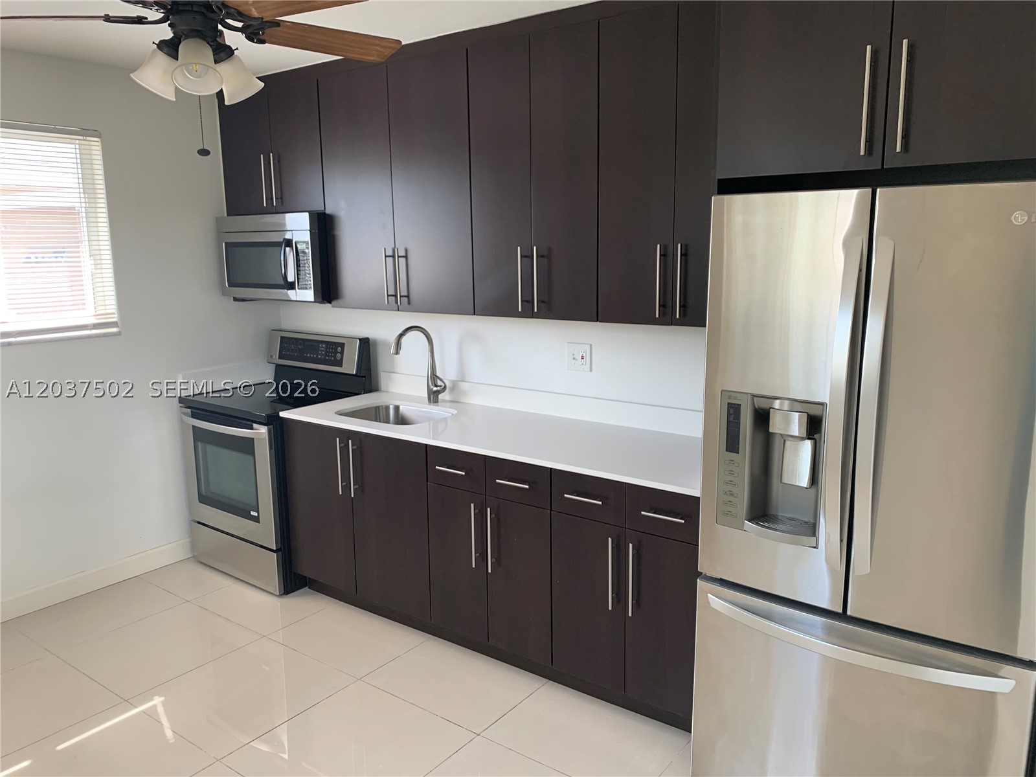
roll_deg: -0.3
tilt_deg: -10.3
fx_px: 778
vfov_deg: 53.1
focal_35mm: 26
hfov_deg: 67.3
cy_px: 388
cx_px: 518
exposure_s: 1/121
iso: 80
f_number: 1.8
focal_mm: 4.25
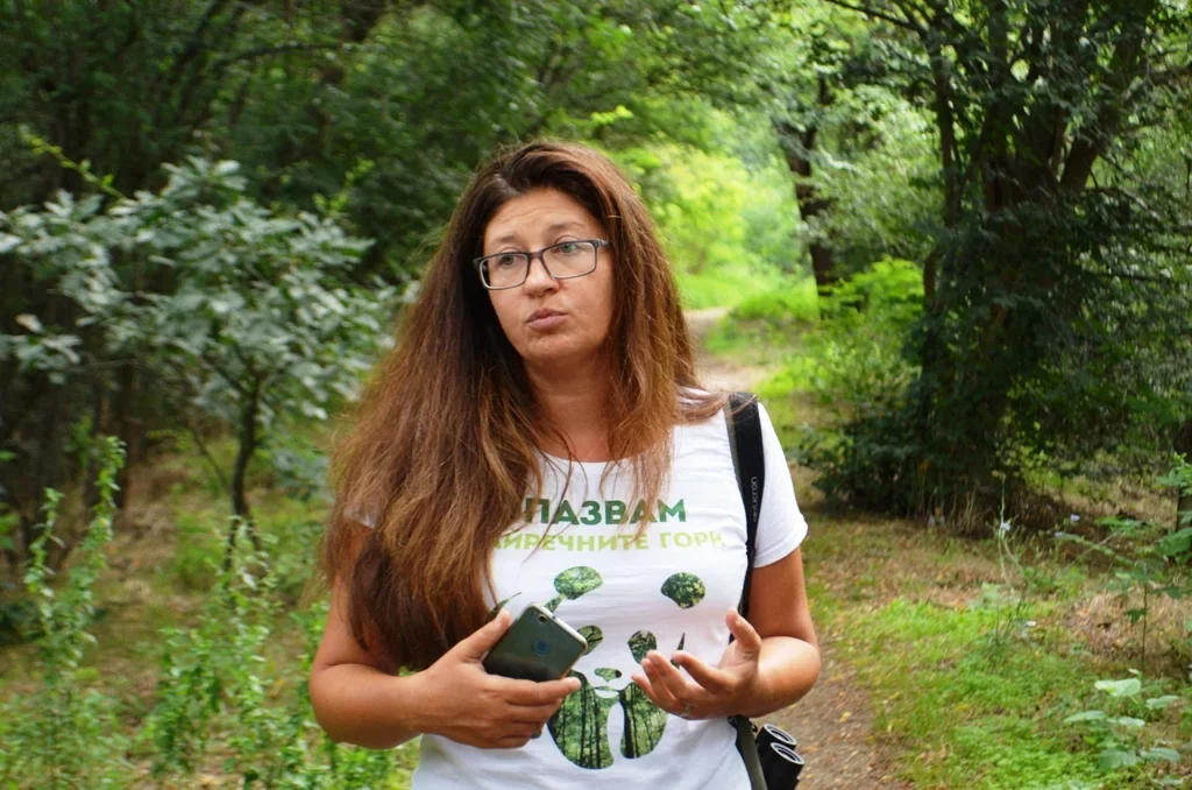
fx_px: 2726
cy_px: 395
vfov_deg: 16.5
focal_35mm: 82
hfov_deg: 24.7
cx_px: 596
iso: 500
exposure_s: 1/125
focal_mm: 55
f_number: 5.6
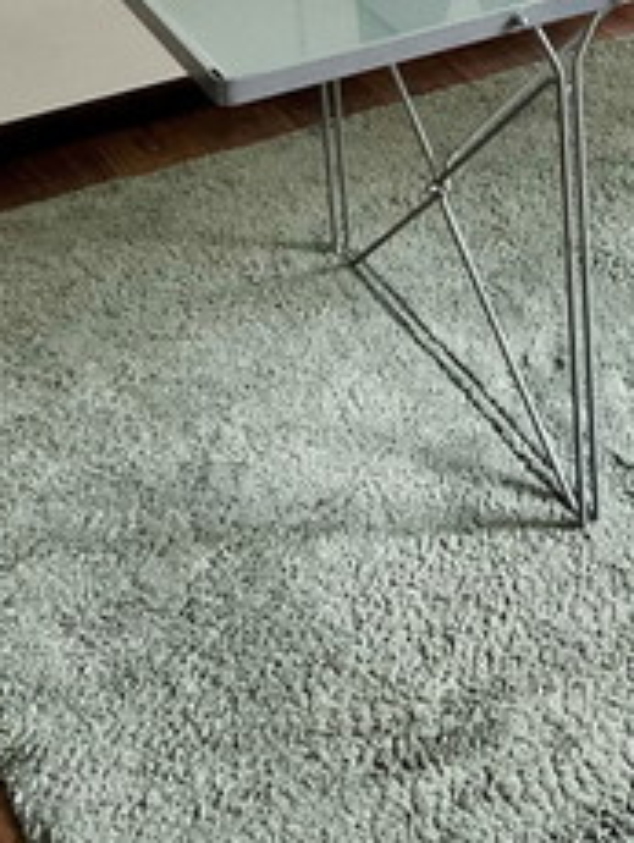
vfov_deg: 21.1
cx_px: 799
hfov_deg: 16.4
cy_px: -185
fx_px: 2096
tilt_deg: -17.4
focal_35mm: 86
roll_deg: +0.8
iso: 125
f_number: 1.8
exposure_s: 1/60
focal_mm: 3
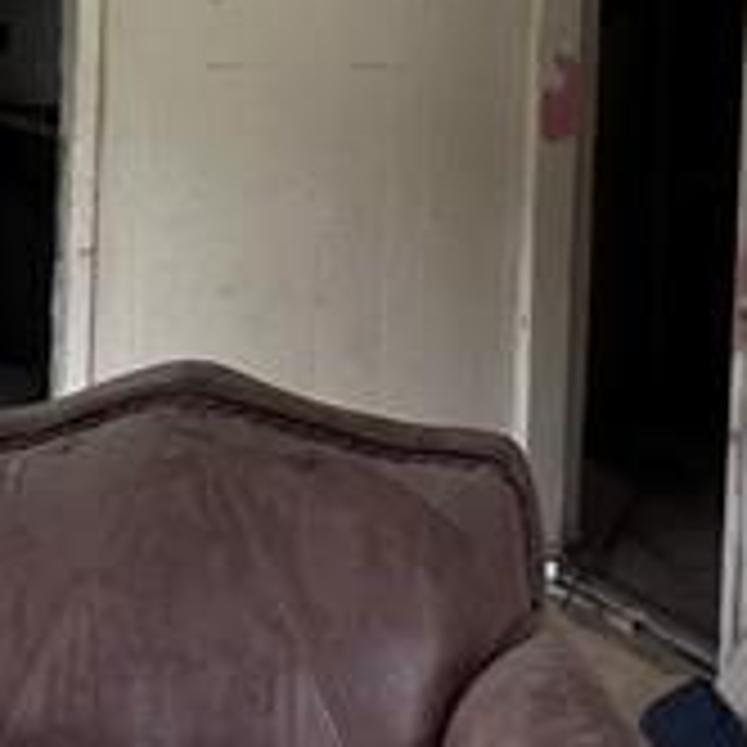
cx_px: 279
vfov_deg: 23.6
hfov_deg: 24.3
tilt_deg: -4.4
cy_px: 63
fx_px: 1733
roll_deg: -1.0
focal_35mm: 71
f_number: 1.8
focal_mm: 1.57
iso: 250
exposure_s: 1/99
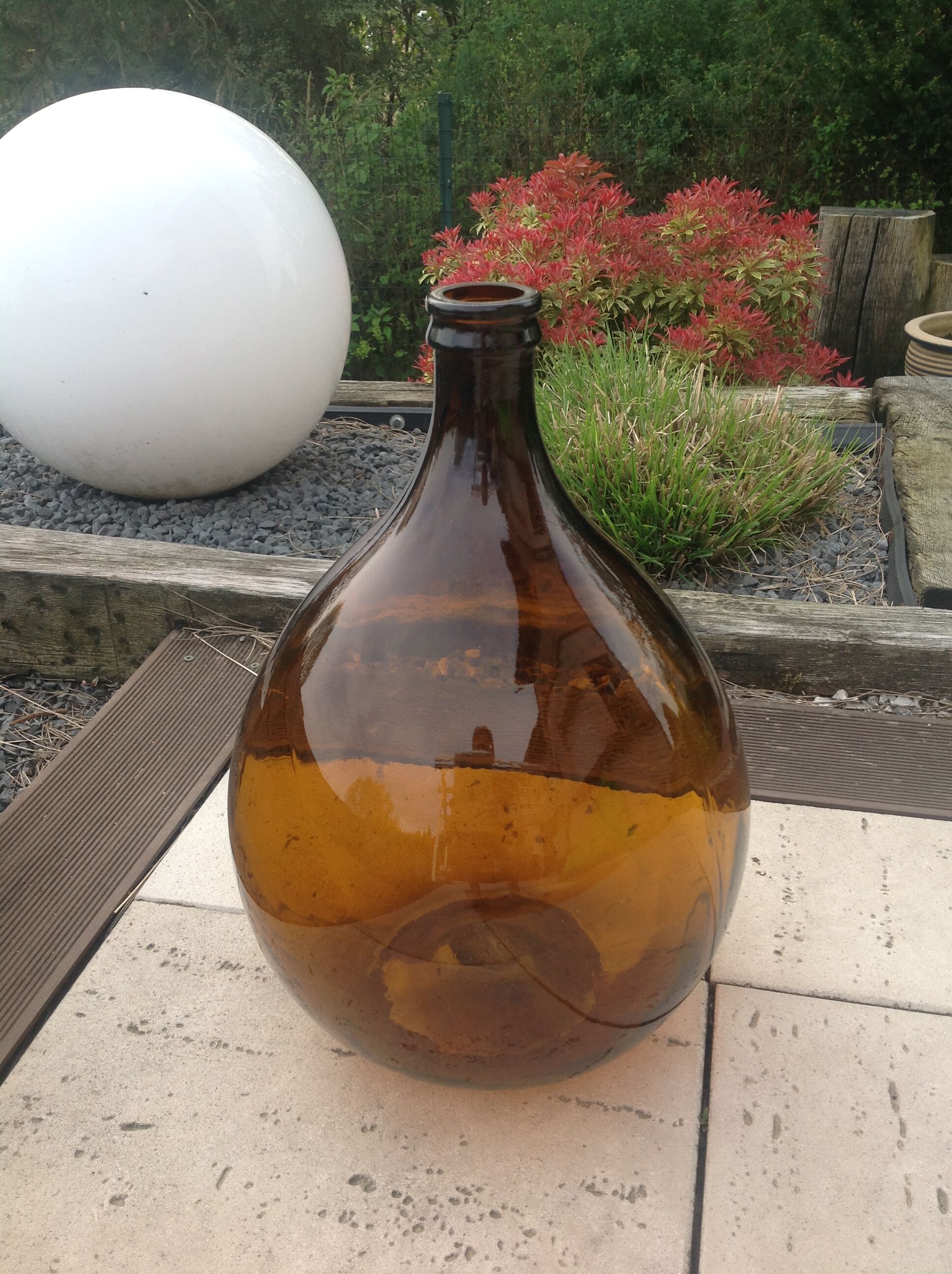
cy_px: 637
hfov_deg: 40.6
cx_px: 476
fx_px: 1287
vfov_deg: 52.7
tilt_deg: -28.1
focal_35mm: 35
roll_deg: +2.9
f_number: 2.4
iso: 50
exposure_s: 1/403
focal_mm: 4.28
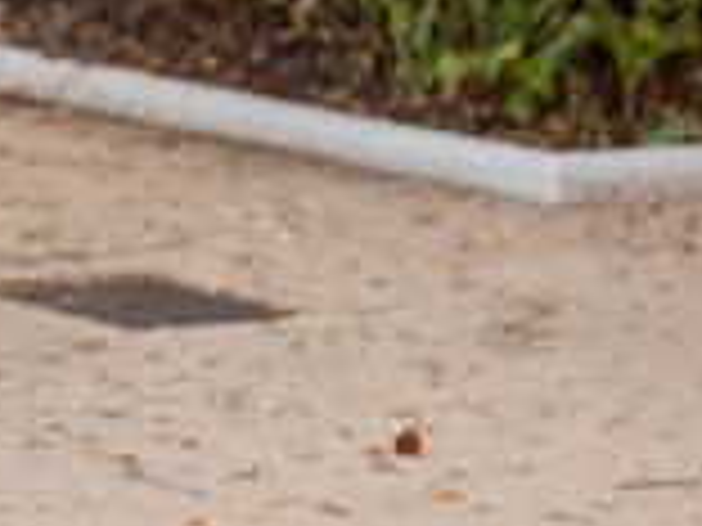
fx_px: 5090
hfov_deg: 7.7
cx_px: -495
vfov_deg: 5.9
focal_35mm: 251
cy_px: -223
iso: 640
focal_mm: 70
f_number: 4.5
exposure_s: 1/200
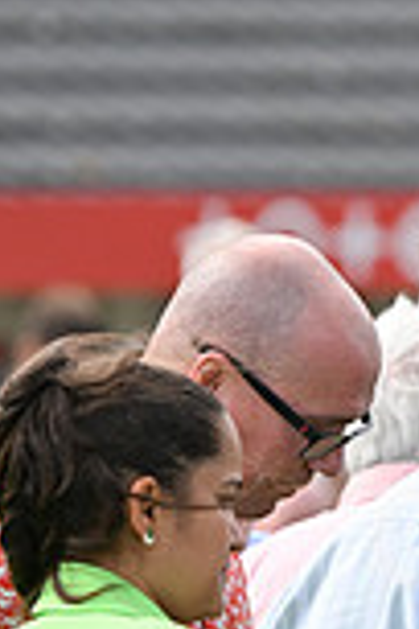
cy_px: 787
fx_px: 13232
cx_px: 908
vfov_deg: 2.7
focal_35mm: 758
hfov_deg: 1.8
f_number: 4.5
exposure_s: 1/1600
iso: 400
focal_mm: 200
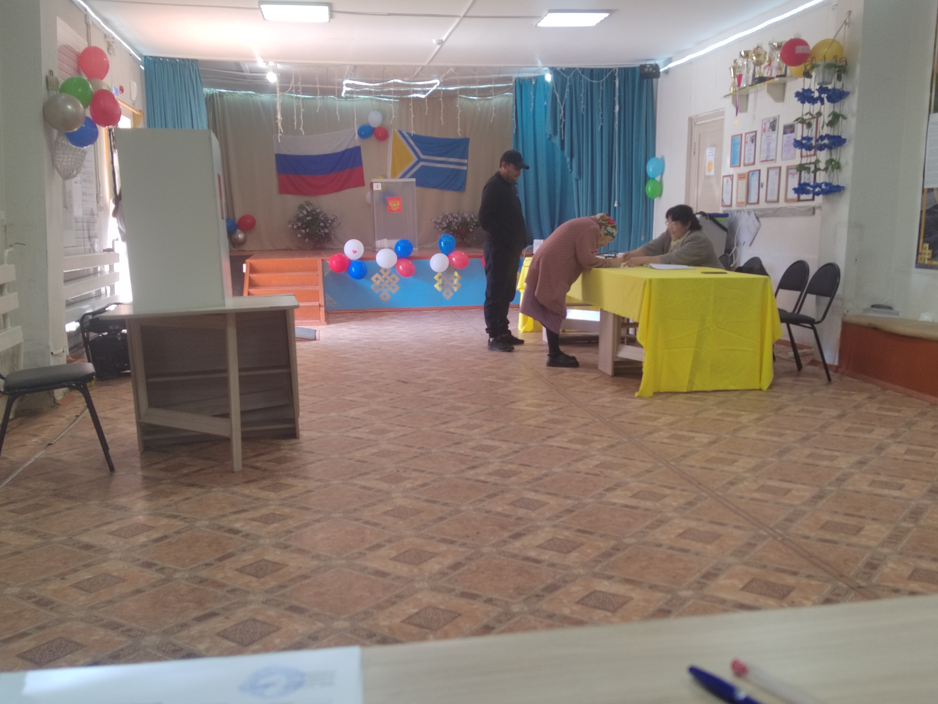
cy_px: 352
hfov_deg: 55.4
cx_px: 469
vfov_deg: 42.9
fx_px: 894
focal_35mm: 33
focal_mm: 5.52
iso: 1134
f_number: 1.9
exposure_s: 1/100
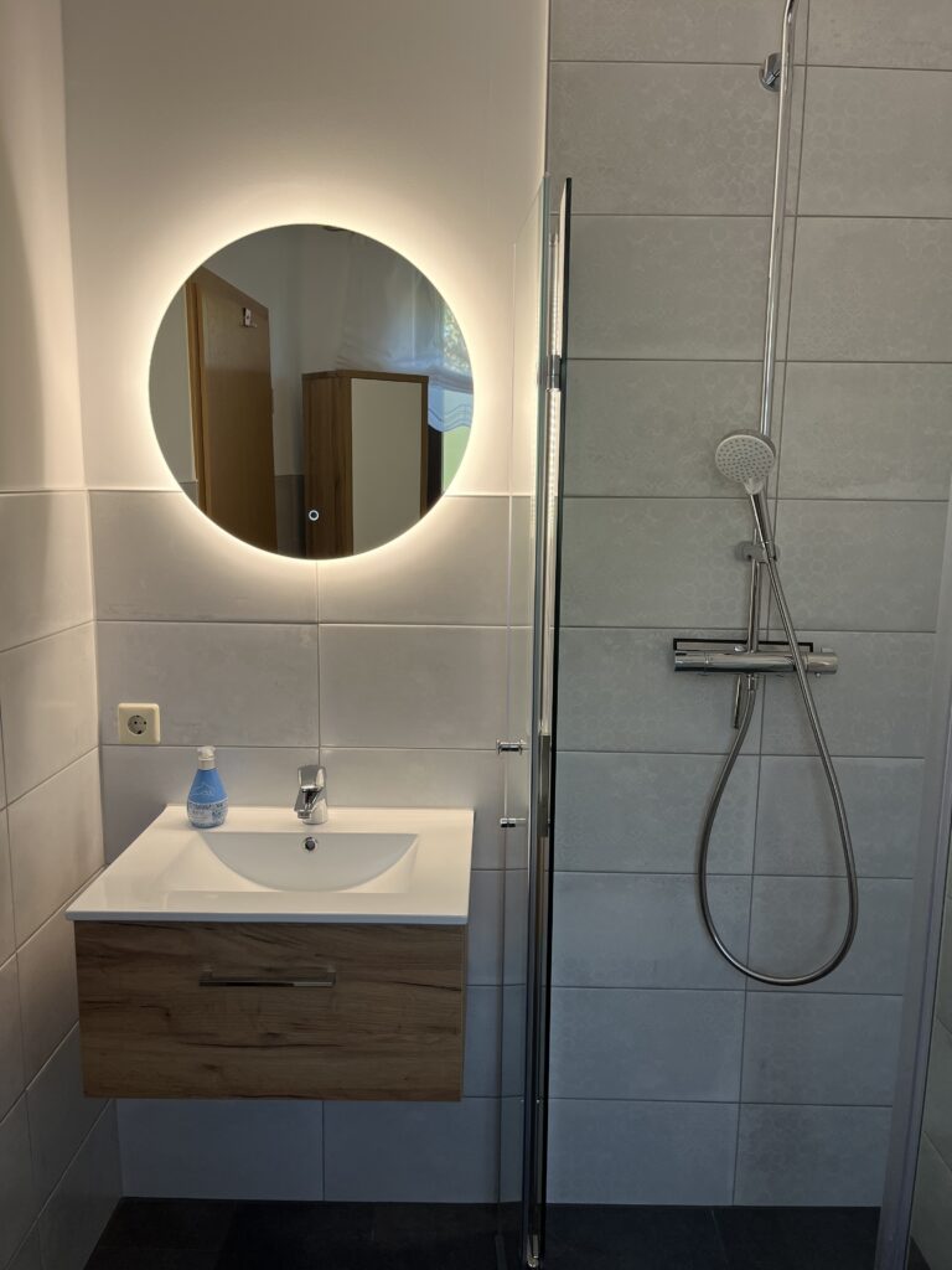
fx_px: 953
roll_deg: -0.2
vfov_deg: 67.3
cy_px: 635
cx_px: 476
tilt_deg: -9.7
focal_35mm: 26
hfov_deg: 53.1
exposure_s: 1/107
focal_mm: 5.1
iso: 125
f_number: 1.6
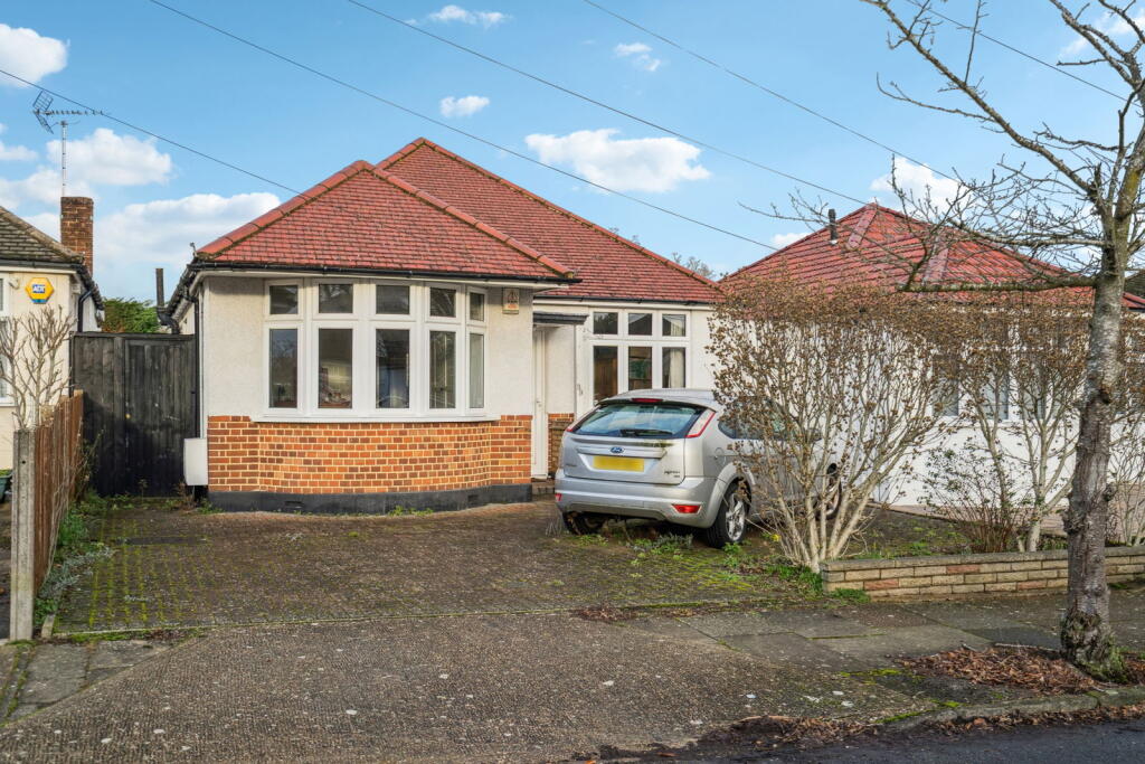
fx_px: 1113
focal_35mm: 35
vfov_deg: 37.9
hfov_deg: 54.4
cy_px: 382
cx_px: 572
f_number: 4.5
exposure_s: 1/500
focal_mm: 35
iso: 320
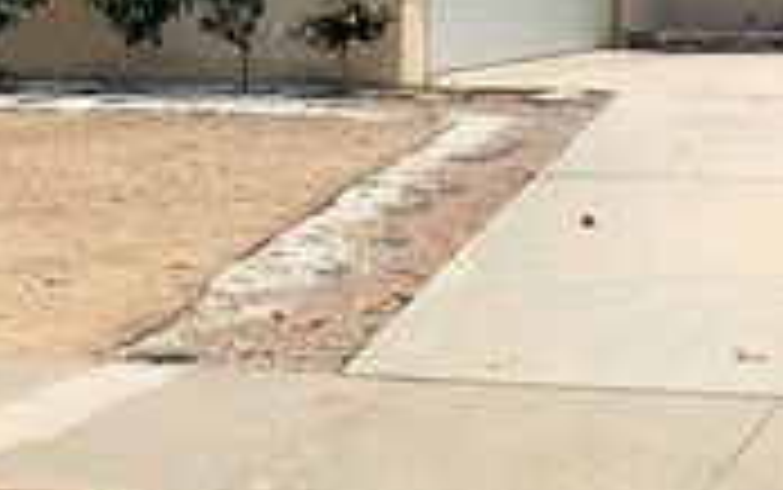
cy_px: -142
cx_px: 927
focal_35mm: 79
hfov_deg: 23.9
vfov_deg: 15.7
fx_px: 1687
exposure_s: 1/4673
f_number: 1.8
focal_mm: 4.25
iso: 25
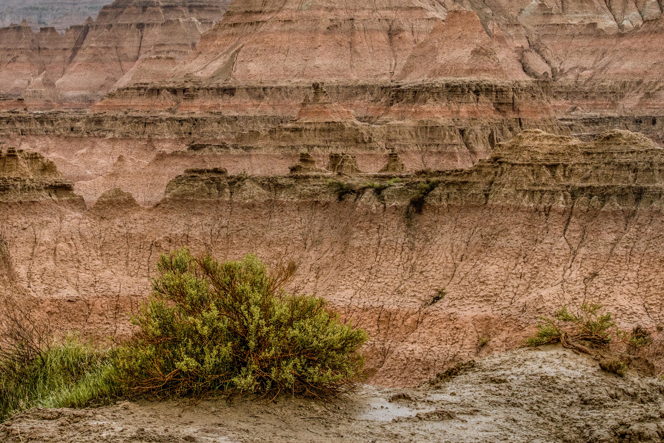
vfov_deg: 11.9
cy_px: 117
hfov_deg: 17.8
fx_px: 2122
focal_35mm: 115
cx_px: 248
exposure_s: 1/320
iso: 800
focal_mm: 70
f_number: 11
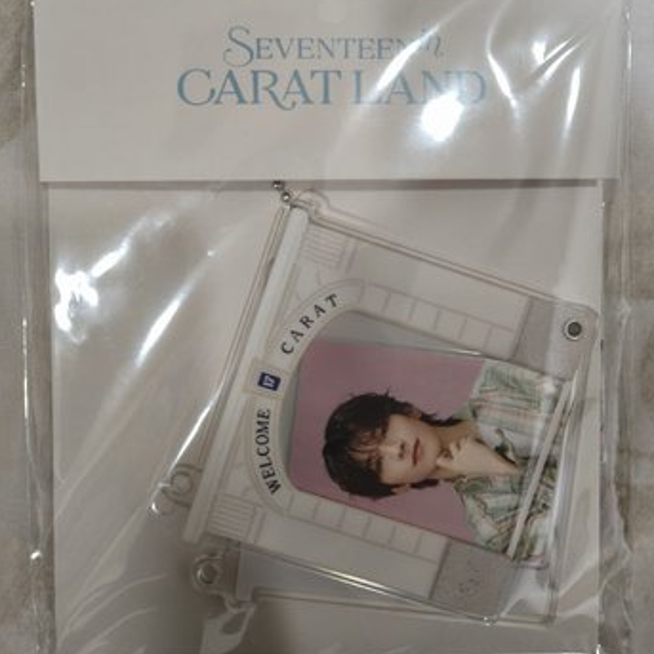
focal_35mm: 33
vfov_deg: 49.2
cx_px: 345
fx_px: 705
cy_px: 237
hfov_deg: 49.7
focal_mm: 5.59
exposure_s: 1/60
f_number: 1.8
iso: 500
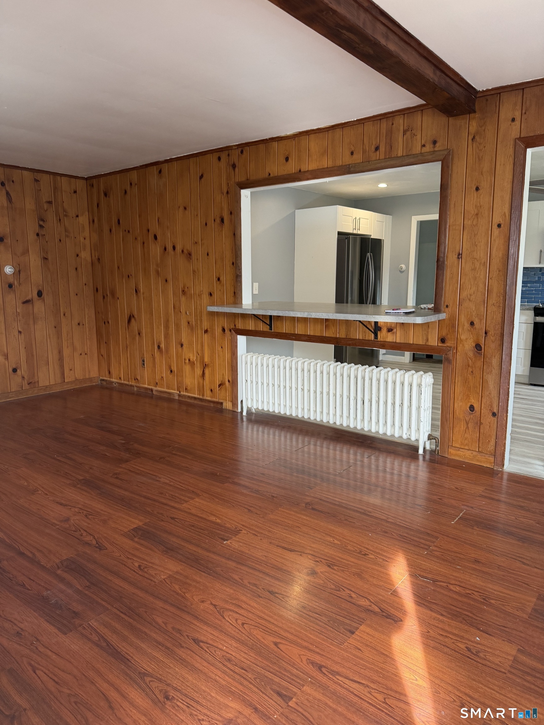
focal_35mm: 24
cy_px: 362
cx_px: 272
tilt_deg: -9.2
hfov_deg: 56.8
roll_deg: -0.7
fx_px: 503
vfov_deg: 71.6
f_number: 1.78
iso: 250
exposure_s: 1/120
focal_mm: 6.76
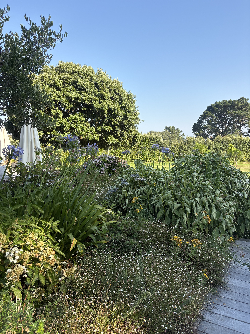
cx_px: 125
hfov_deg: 53.1
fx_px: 250
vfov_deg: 67.3
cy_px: 167
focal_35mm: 26
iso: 50
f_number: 1.6
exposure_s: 1/1239
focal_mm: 5.96
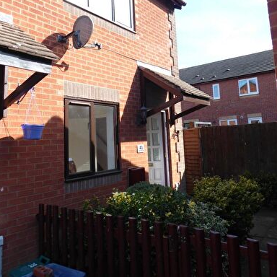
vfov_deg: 55.0
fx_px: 263
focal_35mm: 29
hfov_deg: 55.6
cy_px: 105
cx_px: 138
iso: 80
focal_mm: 4.3
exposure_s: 1/250
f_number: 3.3
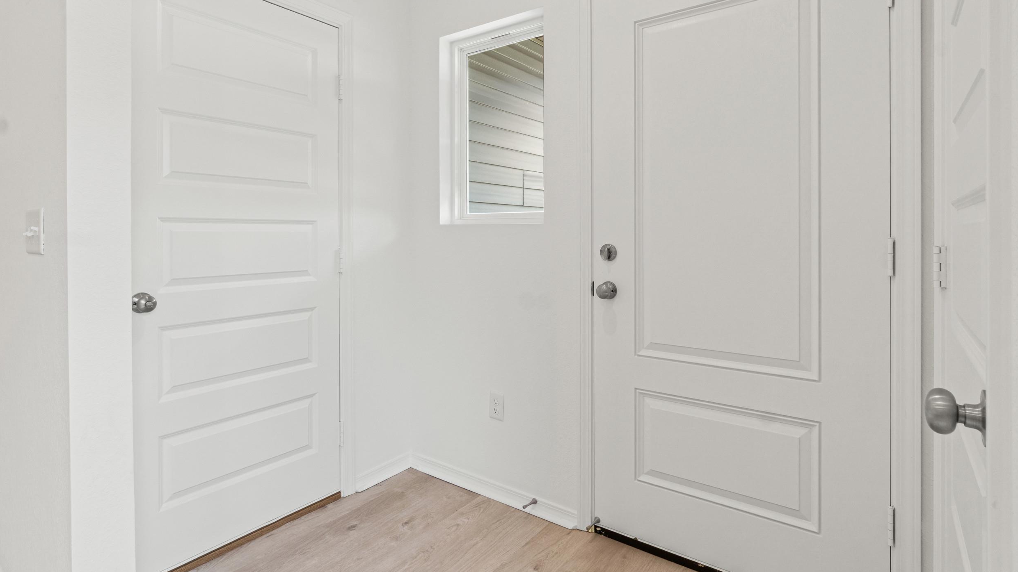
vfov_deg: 58.0
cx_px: 512
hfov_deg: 89.6
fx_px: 513
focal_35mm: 19
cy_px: 239
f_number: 9
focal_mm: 12
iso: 250
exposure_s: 1/10
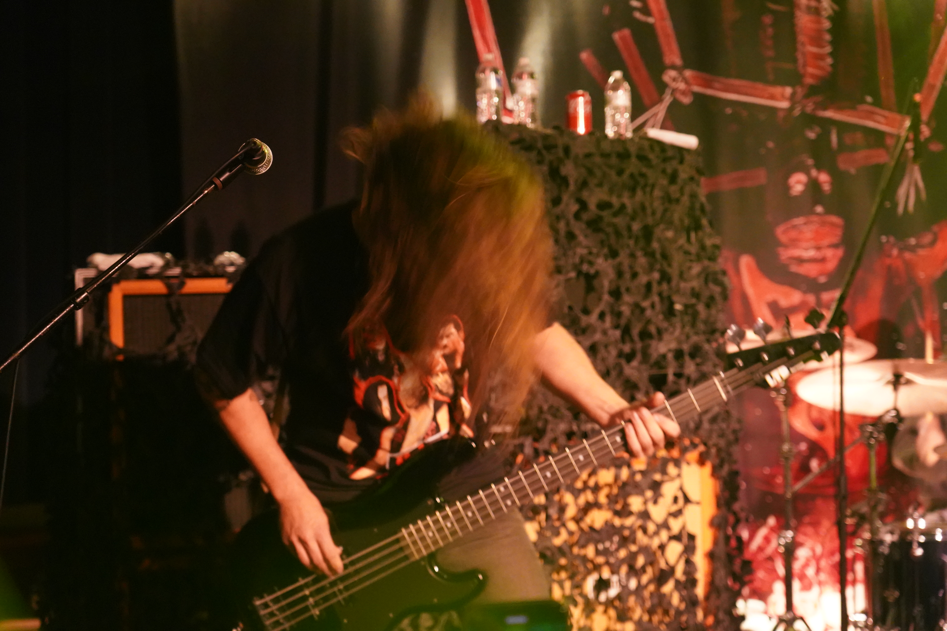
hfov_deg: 31.0
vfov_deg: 20.9
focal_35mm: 65
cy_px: 316
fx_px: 1710
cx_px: 474
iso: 12800
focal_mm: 65
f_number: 4
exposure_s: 1/50
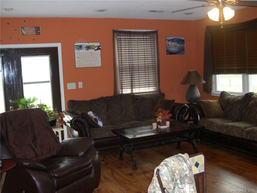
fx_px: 282
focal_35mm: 38
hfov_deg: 49.0
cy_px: 96
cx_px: 128
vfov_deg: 37.7
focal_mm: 8
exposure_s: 1/60
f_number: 2.8
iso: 274
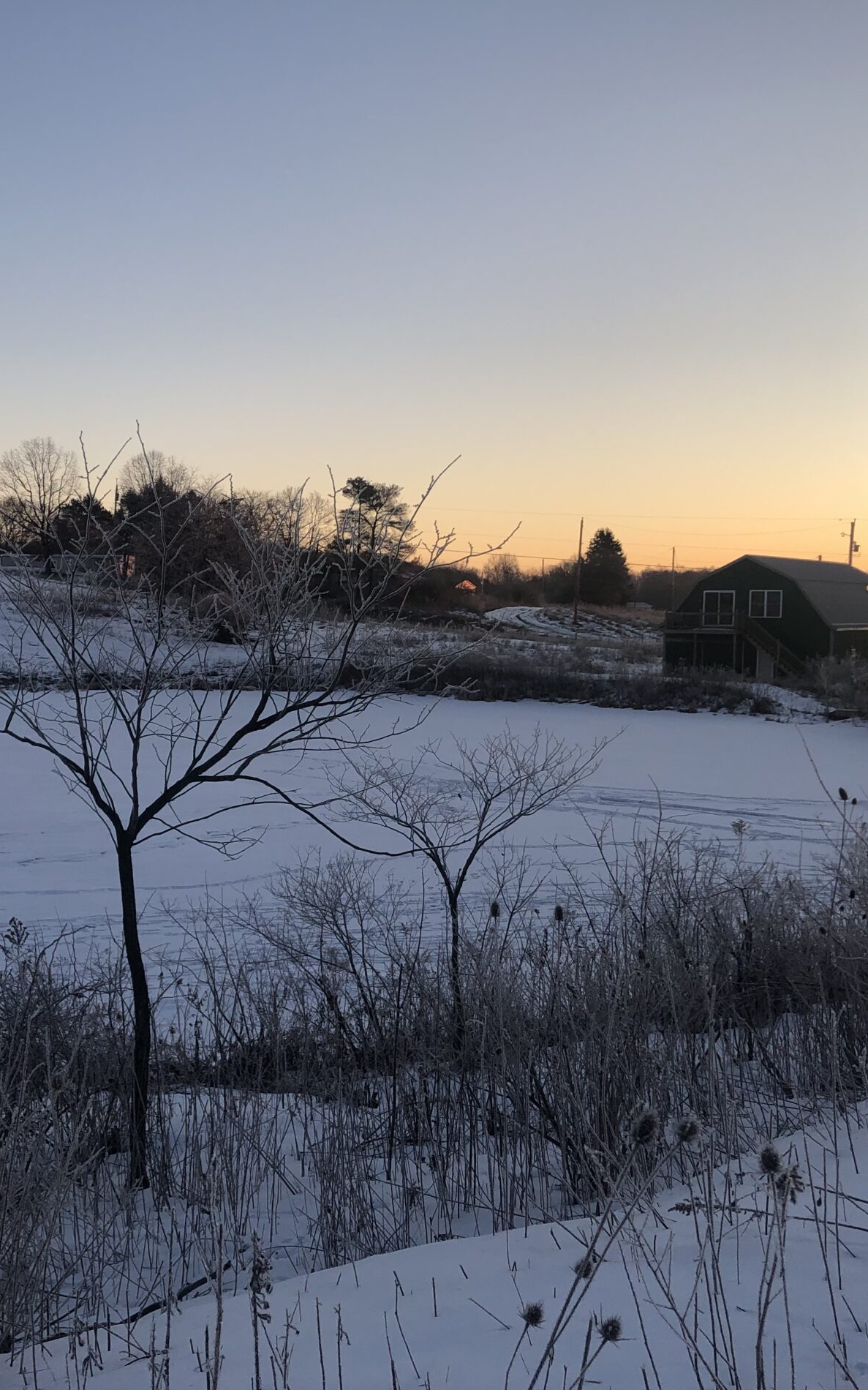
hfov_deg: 31.7
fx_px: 1514
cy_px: 699
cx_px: 276
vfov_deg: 49.3
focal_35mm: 40
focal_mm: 4
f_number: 1.8
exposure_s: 1/282
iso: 20
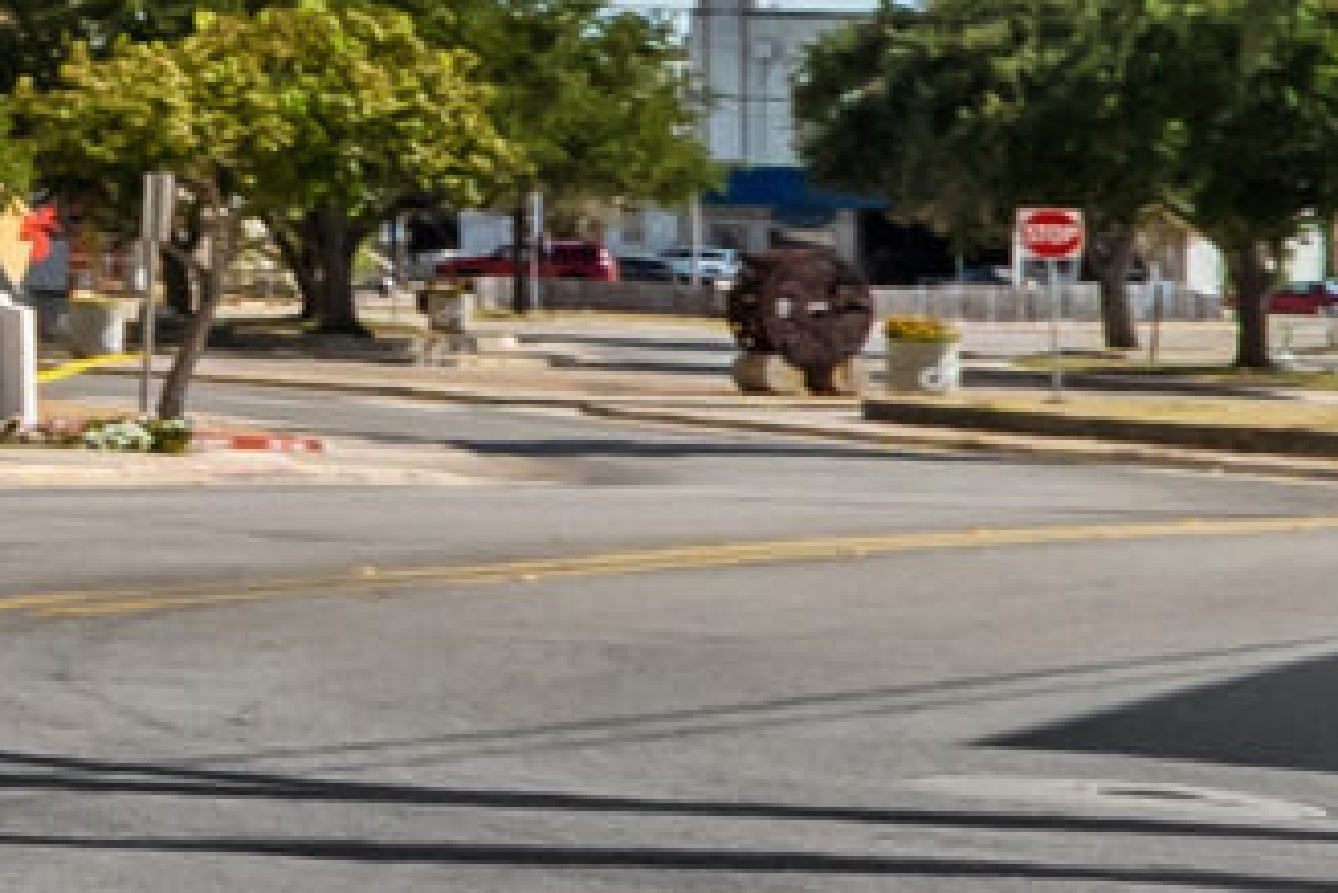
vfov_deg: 8.3
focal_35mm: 117
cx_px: -3765
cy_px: -2371
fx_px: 4350
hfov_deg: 8.7
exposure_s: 1/640
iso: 400
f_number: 9
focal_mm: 10
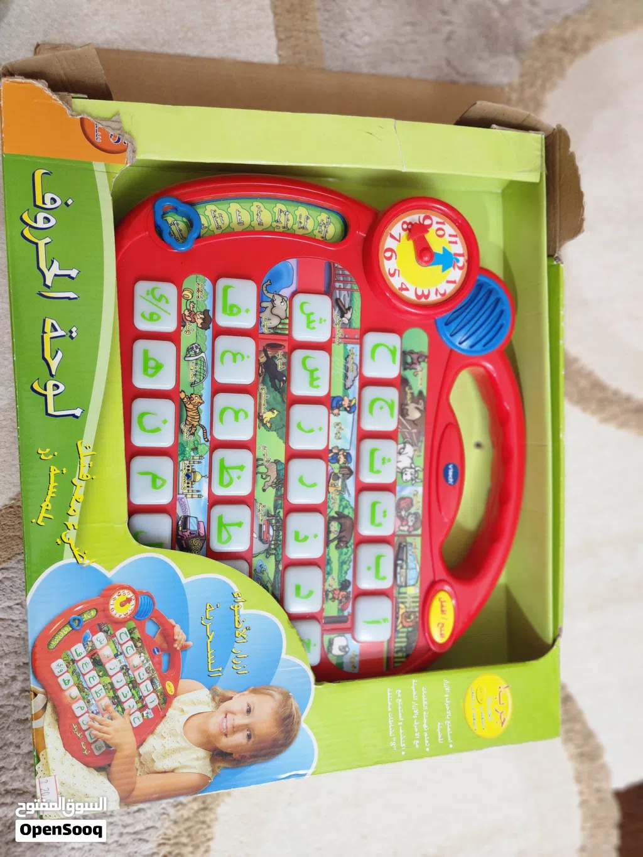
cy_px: 428
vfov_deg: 73.9
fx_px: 570
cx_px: 322
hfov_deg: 58.9
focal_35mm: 23
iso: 500
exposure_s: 1/33.3
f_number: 1.8
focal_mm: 6.4
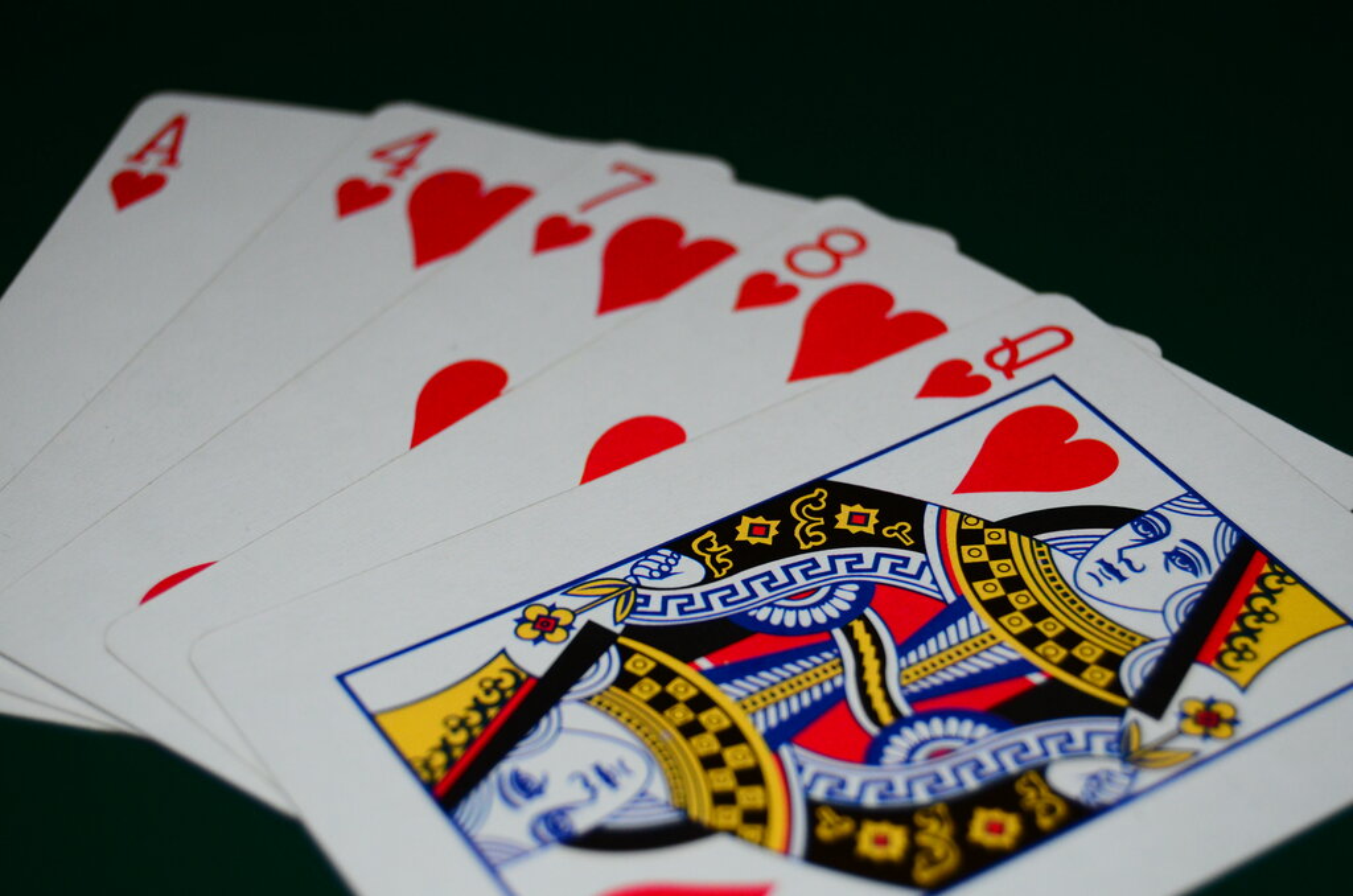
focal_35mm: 75
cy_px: 448
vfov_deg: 18.1
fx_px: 2813
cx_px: 676
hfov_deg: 27.0
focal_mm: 50
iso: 1250
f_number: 5.6
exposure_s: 1/250
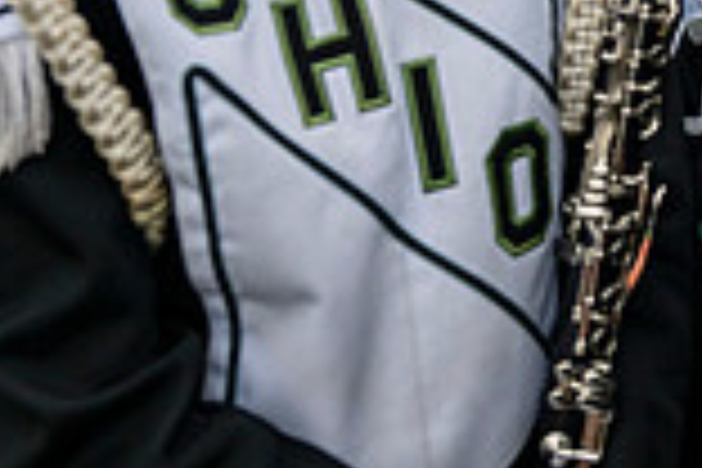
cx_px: 778
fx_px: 1735
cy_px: -385
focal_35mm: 89
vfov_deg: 13.7
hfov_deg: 21.6
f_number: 2.8
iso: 200
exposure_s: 1/500
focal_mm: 24
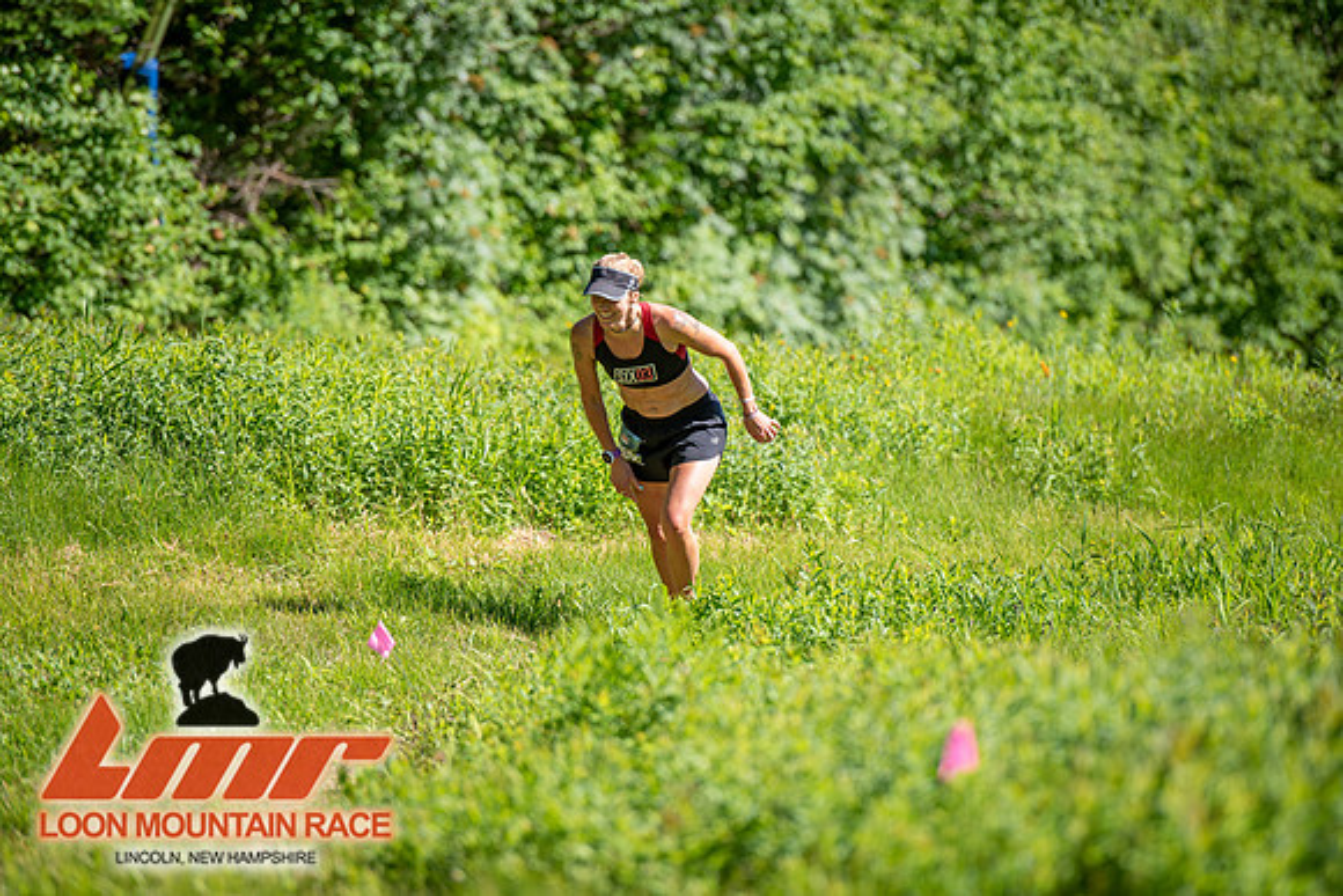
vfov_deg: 6.9
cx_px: 672
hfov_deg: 10.3
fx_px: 7463
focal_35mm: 200
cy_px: 448
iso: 100
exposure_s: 1/640
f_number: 3.5
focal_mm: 200
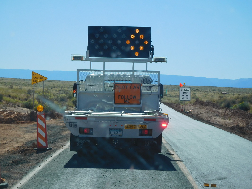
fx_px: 815
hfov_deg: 17.6
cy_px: 94
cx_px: 126
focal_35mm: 112
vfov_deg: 13.2
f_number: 4.9
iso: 125
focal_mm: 20
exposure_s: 1/1000
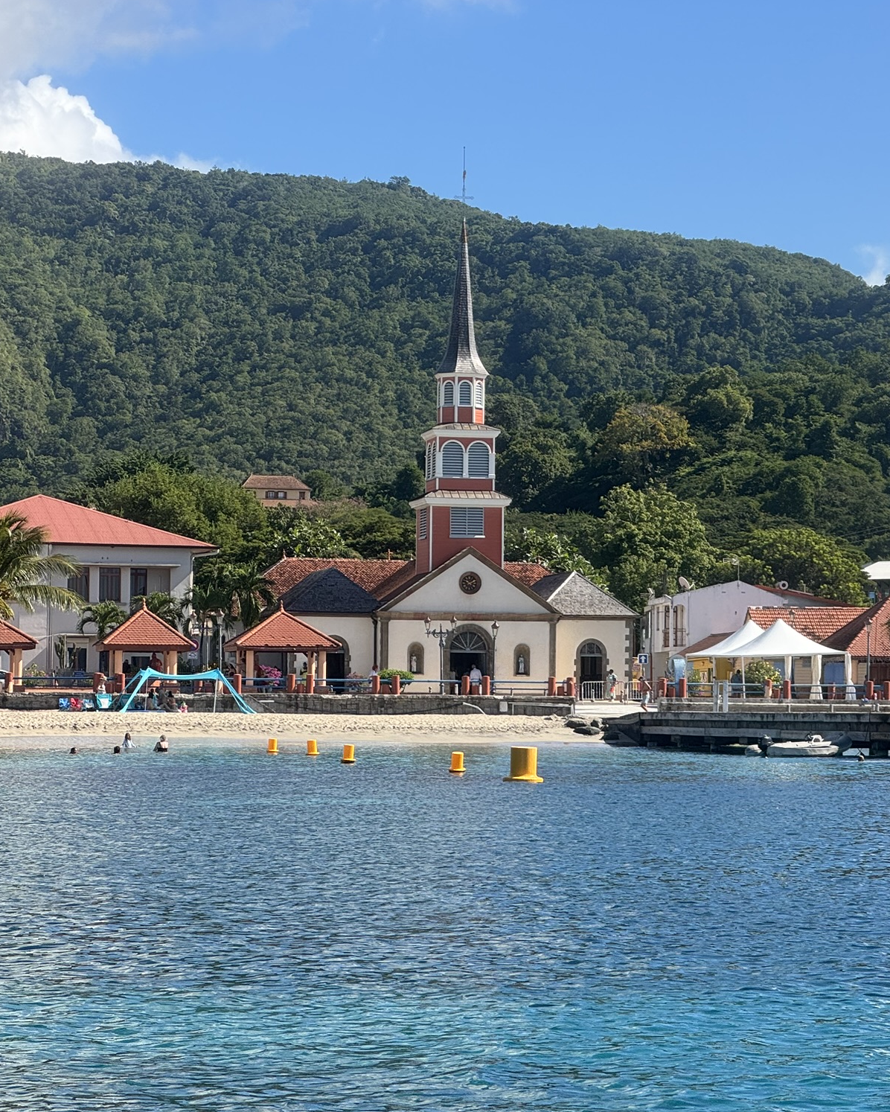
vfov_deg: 18.6
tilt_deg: +3.7
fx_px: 3390
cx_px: 699
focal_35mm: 103
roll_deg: +0.8
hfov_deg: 14.9
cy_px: 565
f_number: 2.8
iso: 25
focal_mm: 9
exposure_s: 1/803
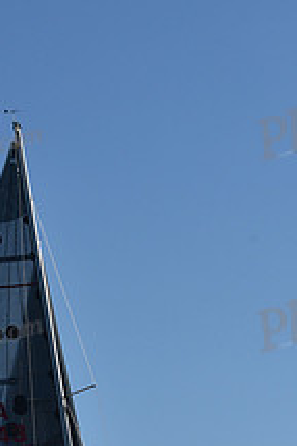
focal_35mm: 189
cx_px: 151
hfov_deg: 7.3
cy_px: 436
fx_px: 2342
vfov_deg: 10.8
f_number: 11
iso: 320
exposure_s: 1/1250
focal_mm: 70
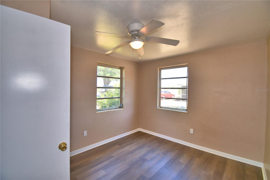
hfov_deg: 100.4
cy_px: 90
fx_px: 112
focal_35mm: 15
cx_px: 135
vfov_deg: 77.3
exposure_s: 1/60
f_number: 4.5
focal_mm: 10
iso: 140
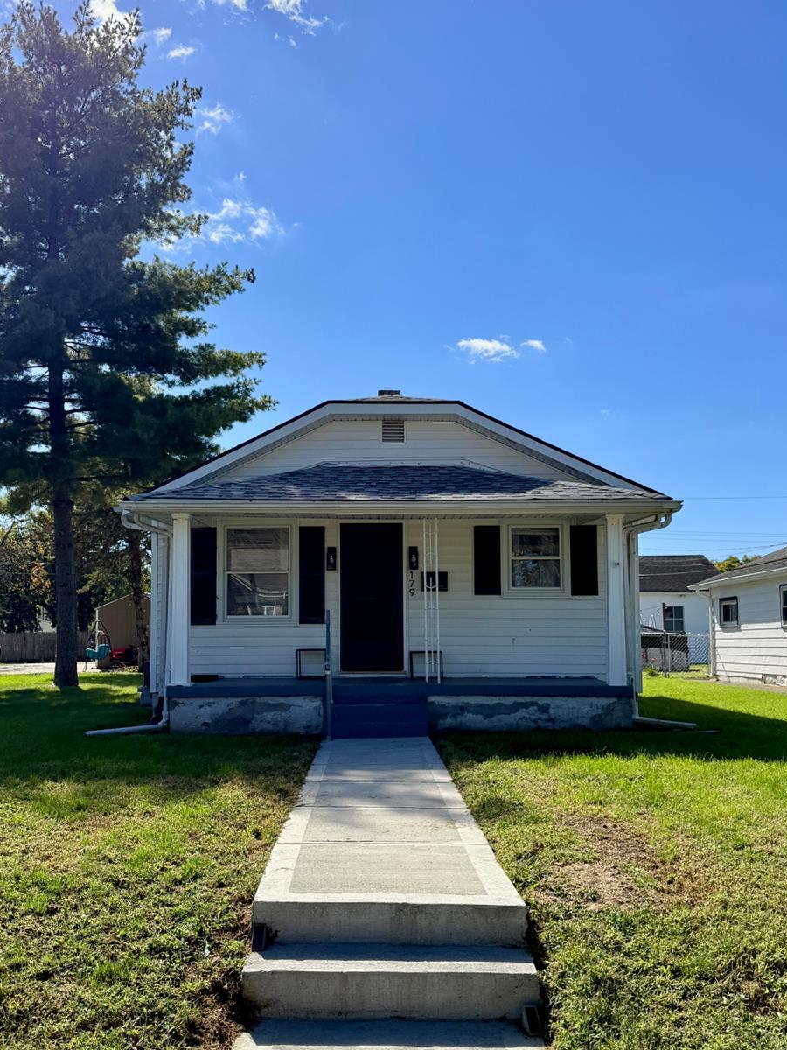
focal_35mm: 30
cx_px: 351
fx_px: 909
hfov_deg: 46.7
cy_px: 572
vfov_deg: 59.9
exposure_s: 1/8130
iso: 100
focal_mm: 6.76
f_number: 1.78
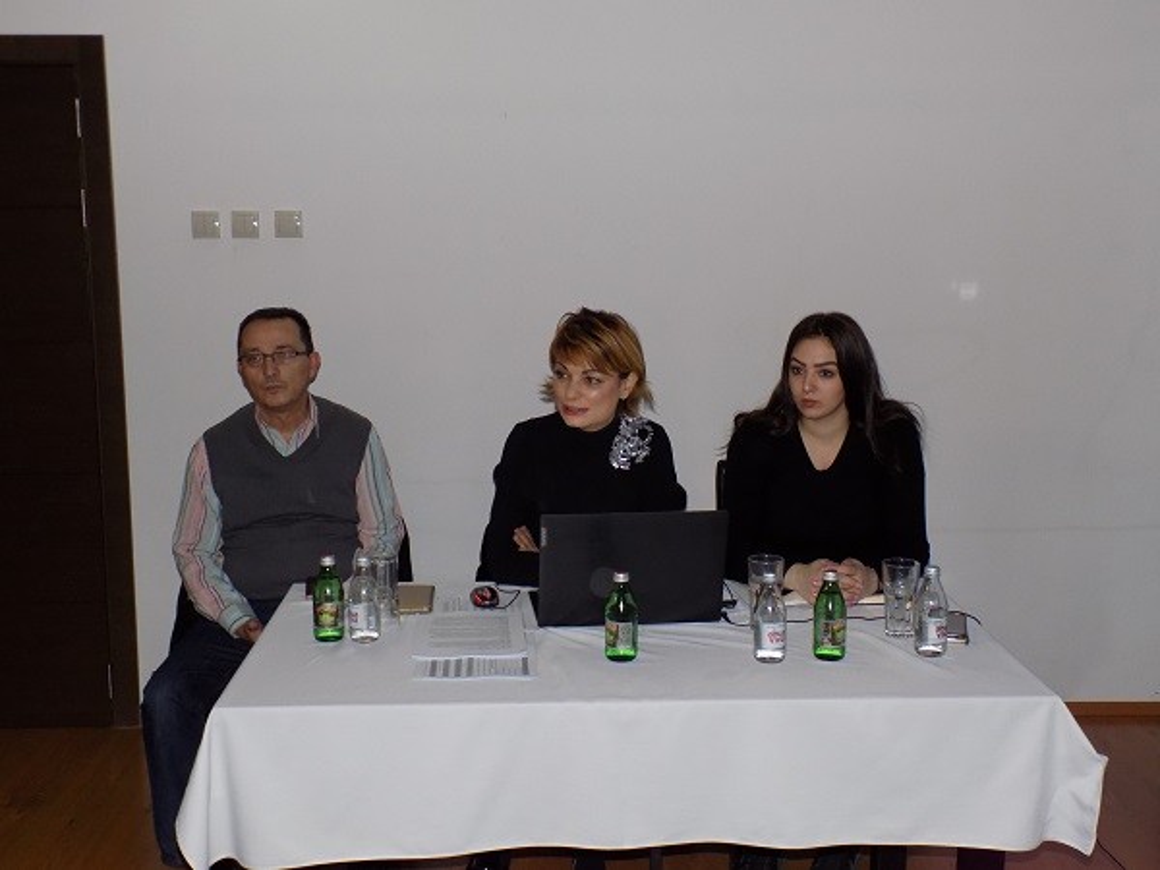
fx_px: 1374
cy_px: 435
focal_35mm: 41
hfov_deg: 45.8
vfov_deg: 35.1
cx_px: 580
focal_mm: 7.3
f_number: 3.6
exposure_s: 1/30
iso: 220
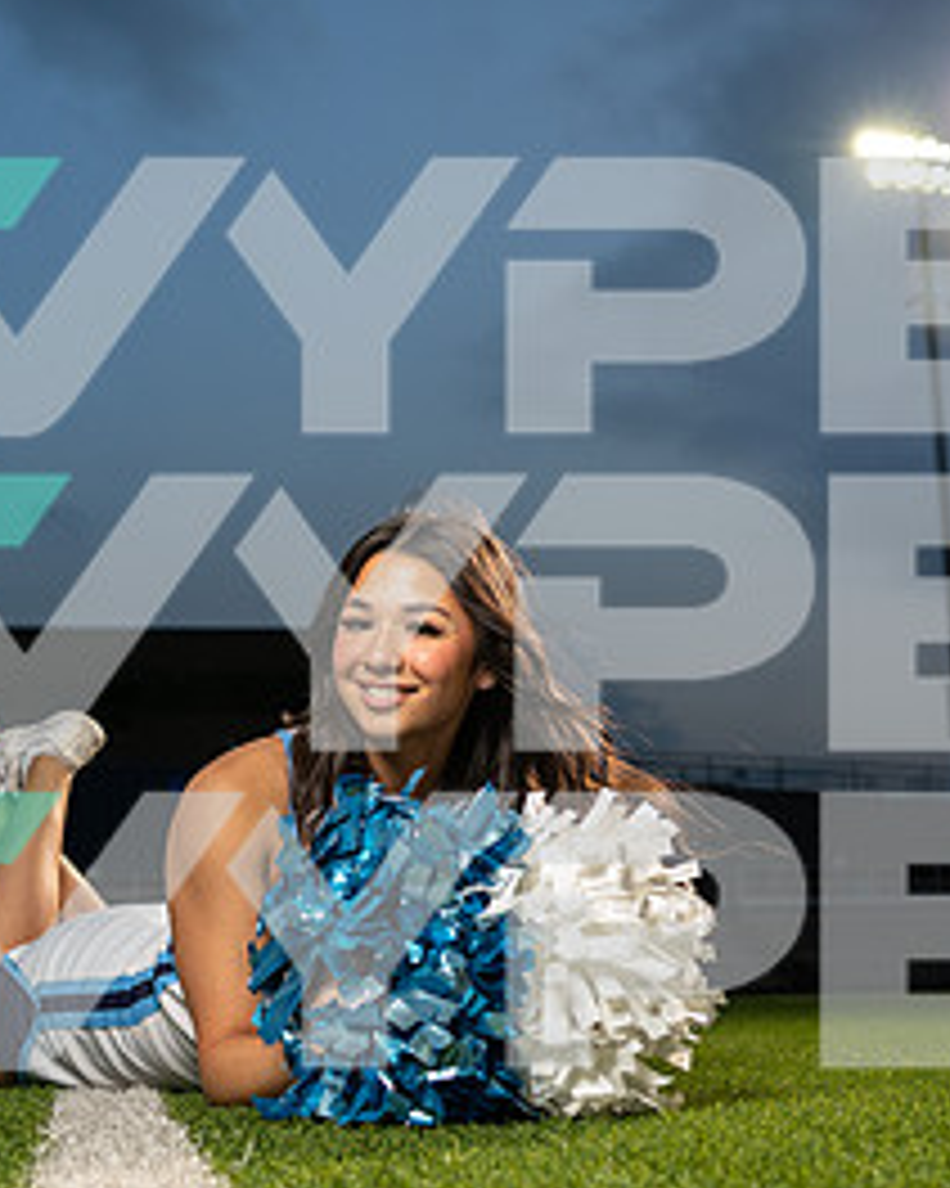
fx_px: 1969
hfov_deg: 27.1
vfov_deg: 33.6
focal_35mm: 56
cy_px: 616
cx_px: 464
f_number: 4
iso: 500
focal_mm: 35
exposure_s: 1/250
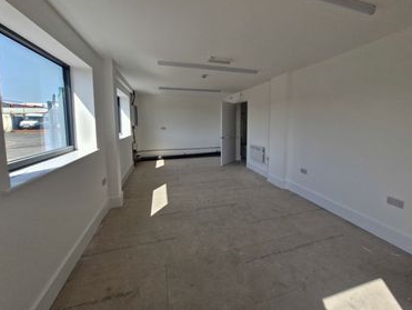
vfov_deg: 85.6
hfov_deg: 101.9
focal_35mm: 14
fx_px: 167
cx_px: 218
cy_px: 144
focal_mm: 1.74
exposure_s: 1/473
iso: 50
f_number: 2.2
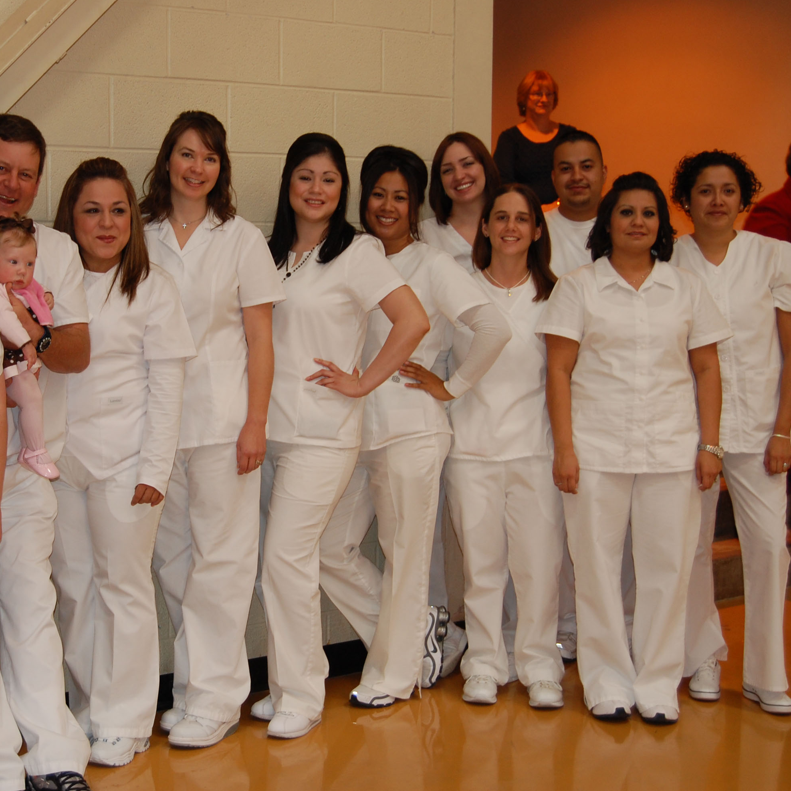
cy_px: 392
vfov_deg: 26.1
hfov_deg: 25.8
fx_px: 1706
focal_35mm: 66
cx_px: 210
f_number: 4.5
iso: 400
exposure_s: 1/60
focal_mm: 34
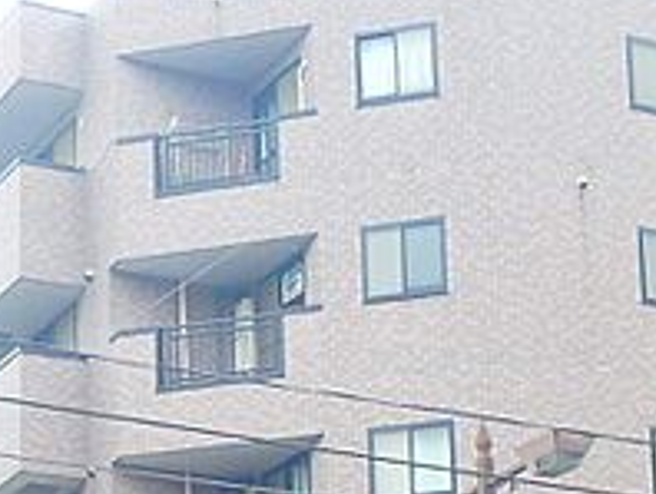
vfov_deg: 11.5
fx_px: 2391
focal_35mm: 126
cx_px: 371
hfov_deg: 15.6
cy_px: 643
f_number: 5.1
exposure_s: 1/100
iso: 125
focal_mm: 6.9
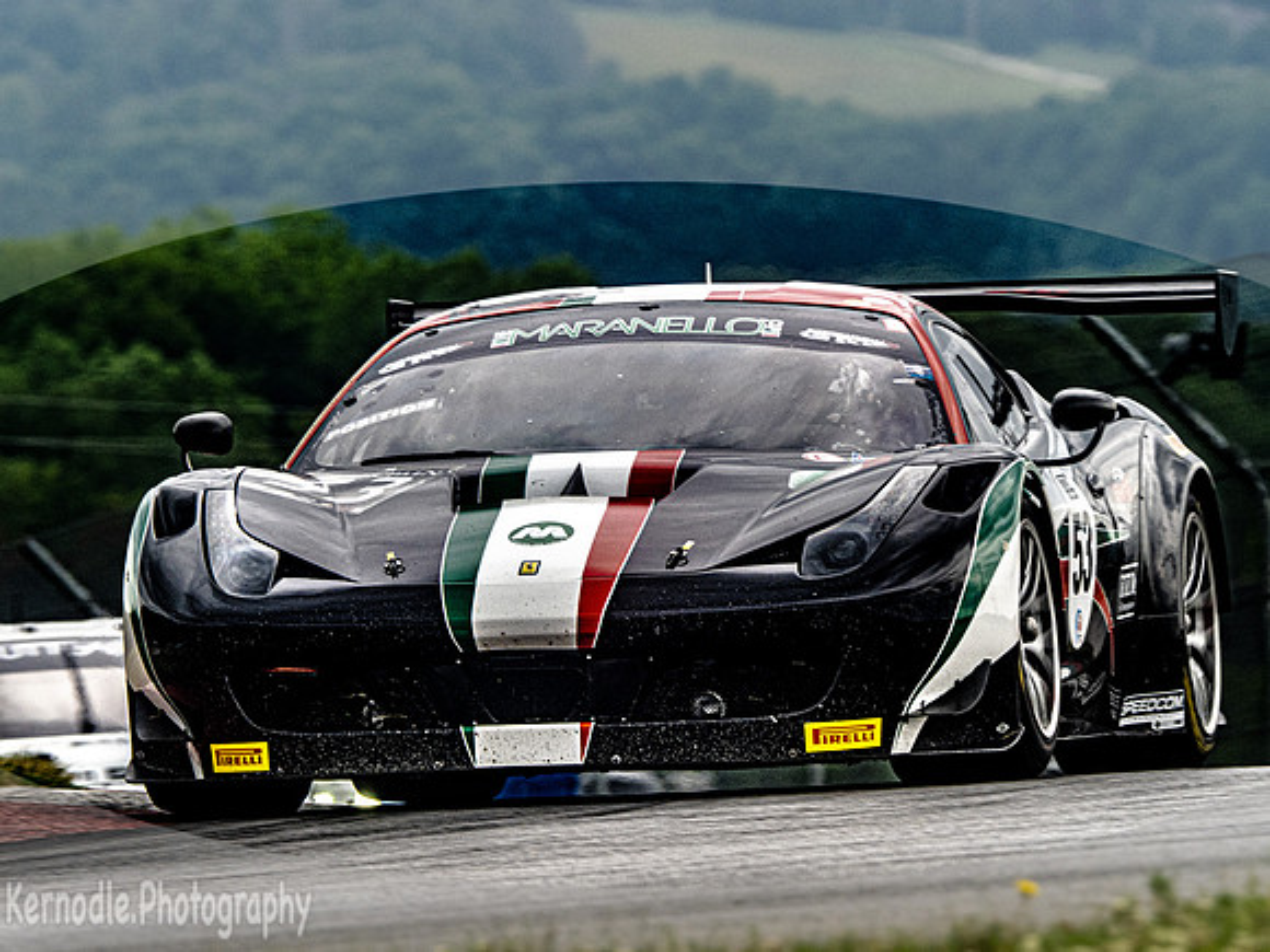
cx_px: 635
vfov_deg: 1.8
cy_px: 476
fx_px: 30855
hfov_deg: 2.4
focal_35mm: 841
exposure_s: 1/320
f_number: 9
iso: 320
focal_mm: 420
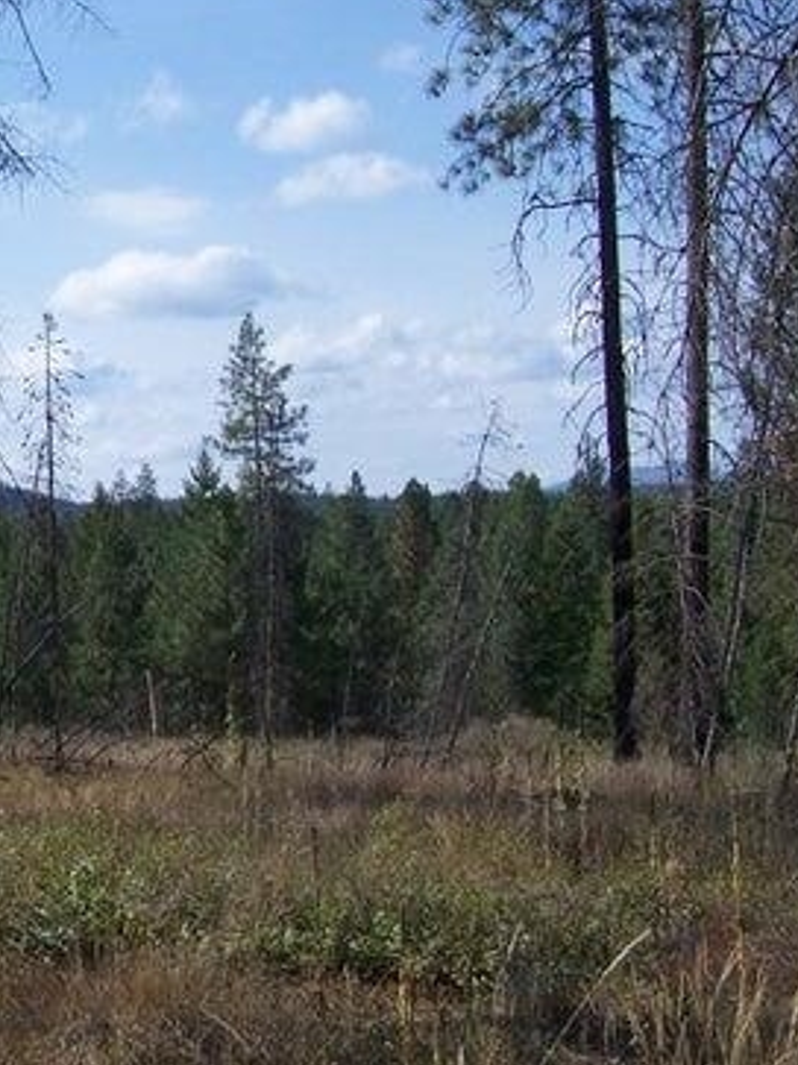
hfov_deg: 21.0
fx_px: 2061
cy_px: 384
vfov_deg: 28.8
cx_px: -53
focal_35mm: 67
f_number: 4
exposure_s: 1/750
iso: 80
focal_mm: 6.3
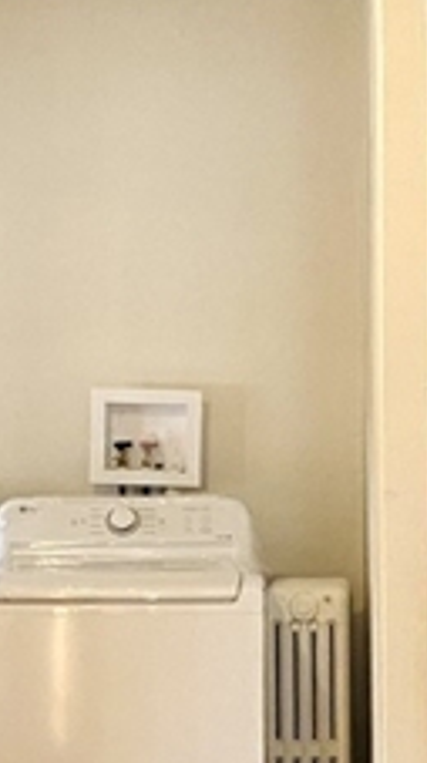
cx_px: 333
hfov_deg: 9.4
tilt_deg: -7.5
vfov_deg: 16.5
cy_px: 716
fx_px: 2587
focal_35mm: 128
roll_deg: -0.2
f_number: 1.8
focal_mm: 4.25
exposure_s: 1/60
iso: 160
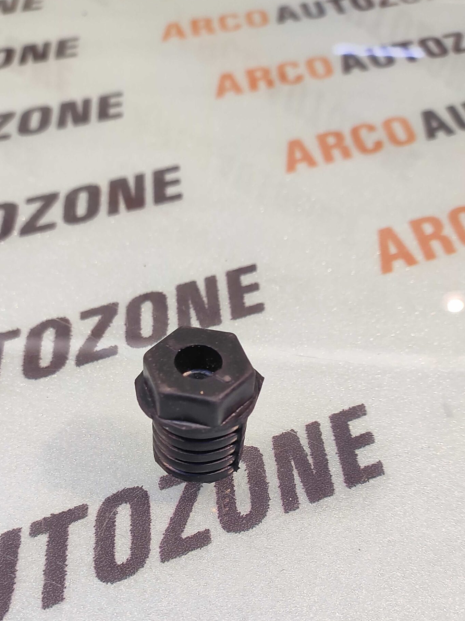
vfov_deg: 70.3
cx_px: 191
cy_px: 395
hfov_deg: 56.4
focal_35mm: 24
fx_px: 430
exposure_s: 1/33
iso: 183
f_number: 1.79
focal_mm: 4.74
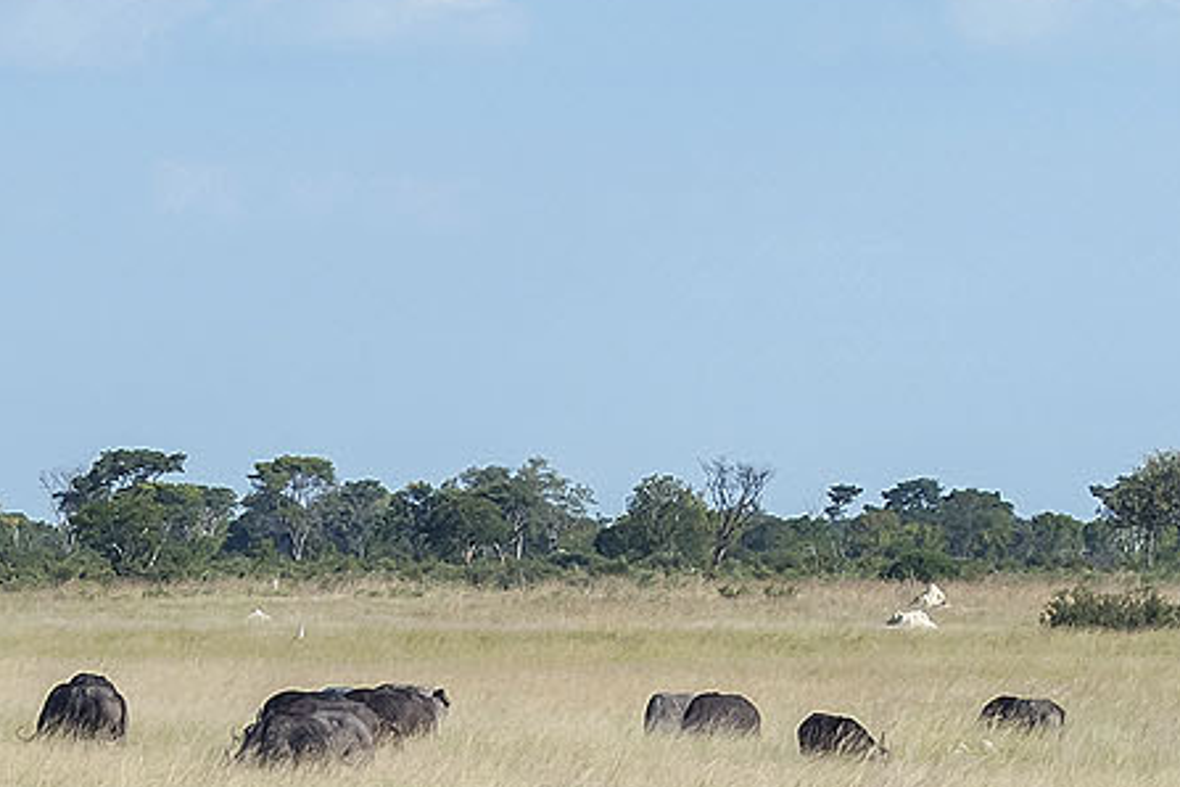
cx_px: 396
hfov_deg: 6.6
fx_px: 10259
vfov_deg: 4.4
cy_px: 1042
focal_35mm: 313
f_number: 11
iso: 800
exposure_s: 1/500
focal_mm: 70
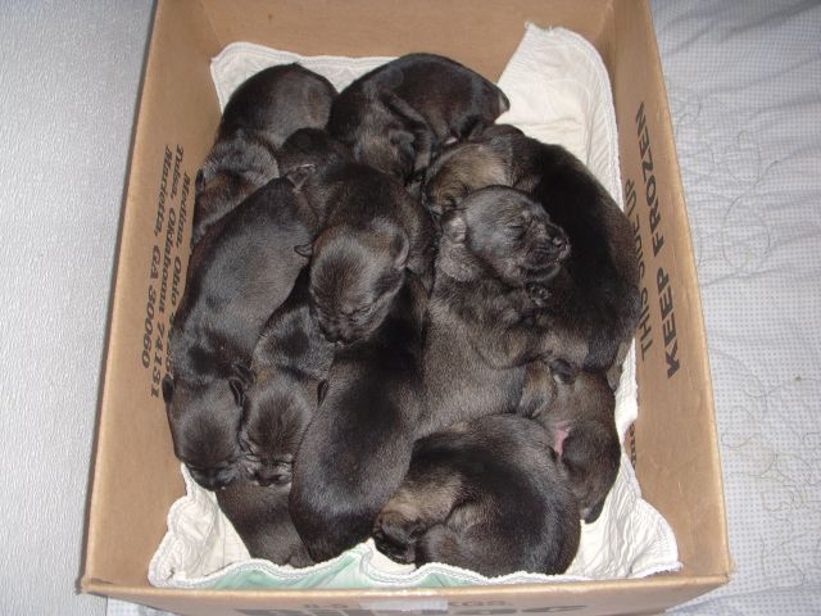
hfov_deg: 49.0
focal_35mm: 38
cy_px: 308
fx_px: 901
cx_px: 410
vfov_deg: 37.7
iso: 100
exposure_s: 1/30
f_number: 3.3
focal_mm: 6.3
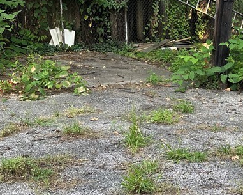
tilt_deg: -9.1
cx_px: 201
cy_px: 82
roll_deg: -3.6
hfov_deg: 29.2
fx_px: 453
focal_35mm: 63
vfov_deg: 24.2
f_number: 1.78
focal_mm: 6.86
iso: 64
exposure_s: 1/123
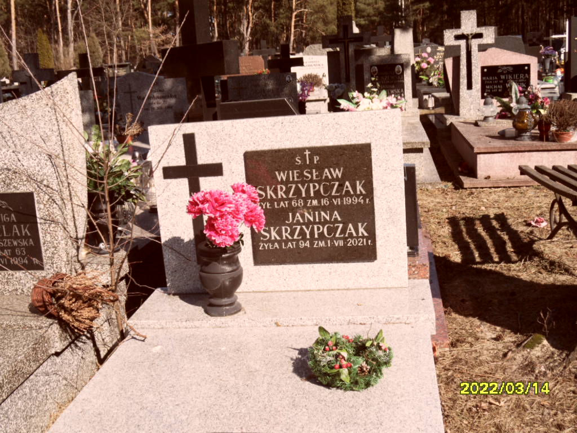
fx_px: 667
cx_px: 288
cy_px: 216
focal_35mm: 40
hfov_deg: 46.8
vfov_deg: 36.0
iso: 80
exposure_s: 1/750
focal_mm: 6.5
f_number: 3.6
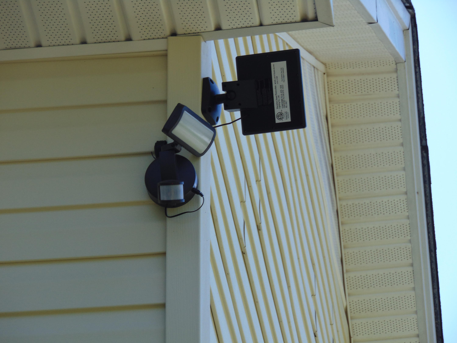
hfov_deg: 7.9
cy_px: 172
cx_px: 228
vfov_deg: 5.9
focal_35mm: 250
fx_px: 3300
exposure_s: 1/320
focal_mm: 44.9
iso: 80
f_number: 4.1
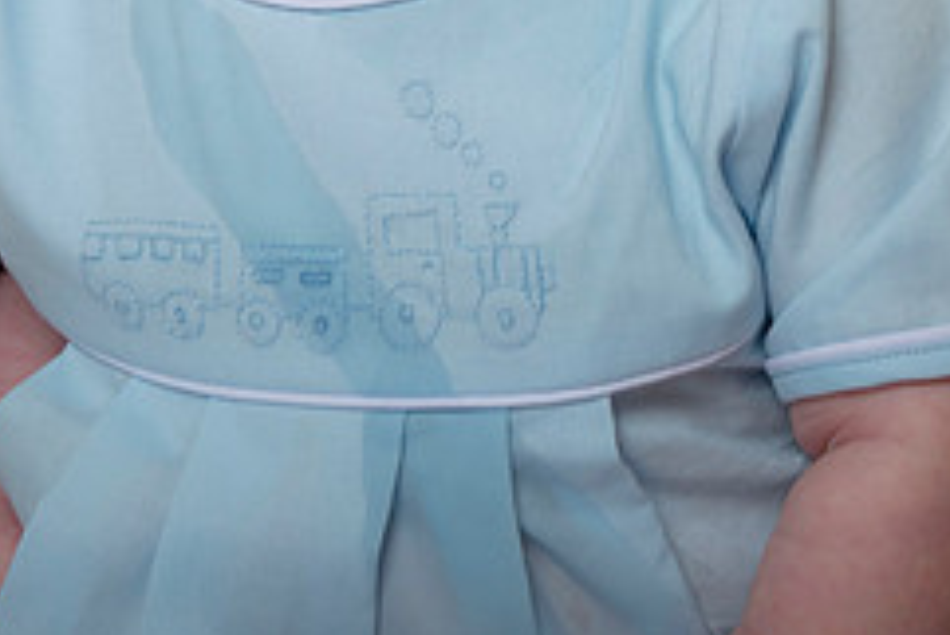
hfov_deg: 5.8
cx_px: 474
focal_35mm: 358
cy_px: -262
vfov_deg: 3.8
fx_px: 9453
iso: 250
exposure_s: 1/200
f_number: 5.6
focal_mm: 122
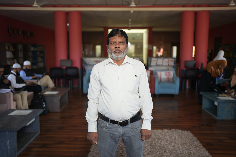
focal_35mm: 35
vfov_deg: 37.9
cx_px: 118
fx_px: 229
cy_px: 78
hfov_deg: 54.4
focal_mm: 35
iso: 100
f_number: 1.8
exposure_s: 1/100
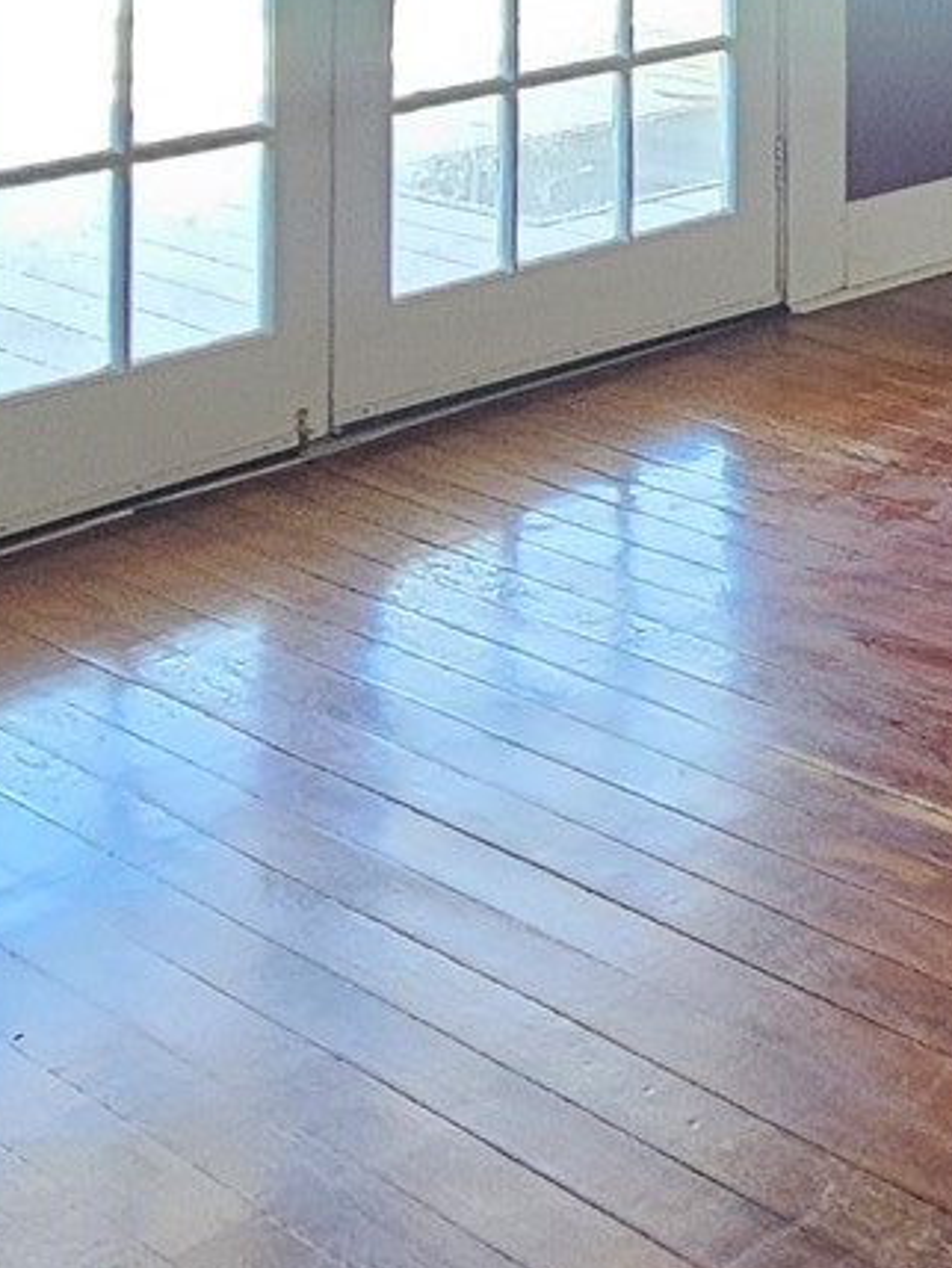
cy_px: -464
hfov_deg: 19.2
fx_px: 2272
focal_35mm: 62
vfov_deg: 25.8
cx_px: 1611
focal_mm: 2.2
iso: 320
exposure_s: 1/30
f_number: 2.2
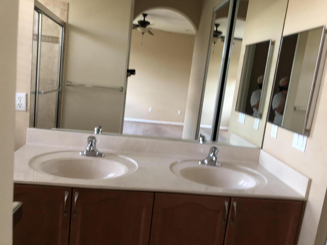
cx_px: 164
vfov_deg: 49.7
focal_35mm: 28
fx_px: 265
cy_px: 122
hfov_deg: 63.4
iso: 100
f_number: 1.8
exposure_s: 1/13
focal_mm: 3.99
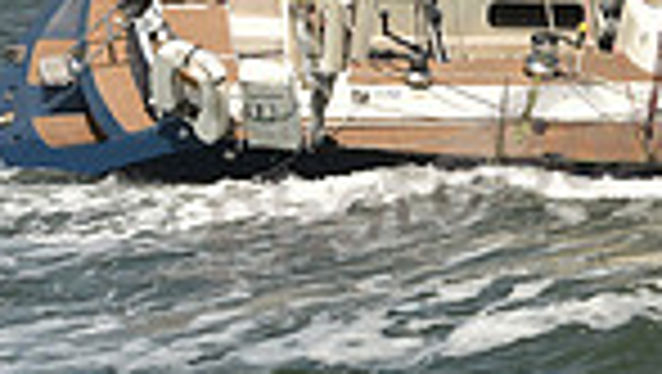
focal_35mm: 289
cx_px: 1072
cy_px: -128
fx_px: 5078
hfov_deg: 7.3
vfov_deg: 4.2
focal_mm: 70
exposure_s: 1/800
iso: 250
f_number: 9
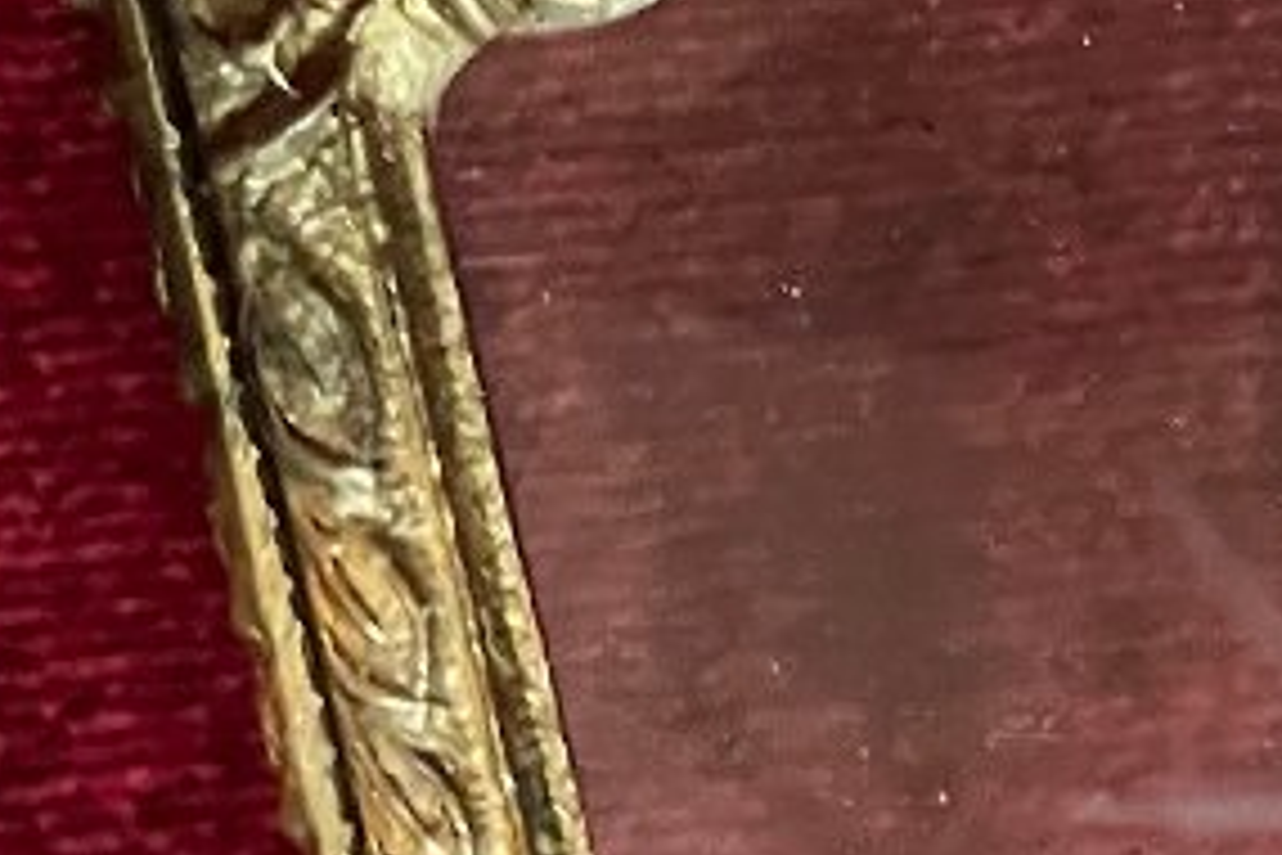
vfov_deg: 6.0
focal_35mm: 228
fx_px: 8119
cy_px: -135
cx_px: 1813
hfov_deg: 8.8
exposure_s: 1/30
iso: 1250
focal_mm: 6
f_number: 2
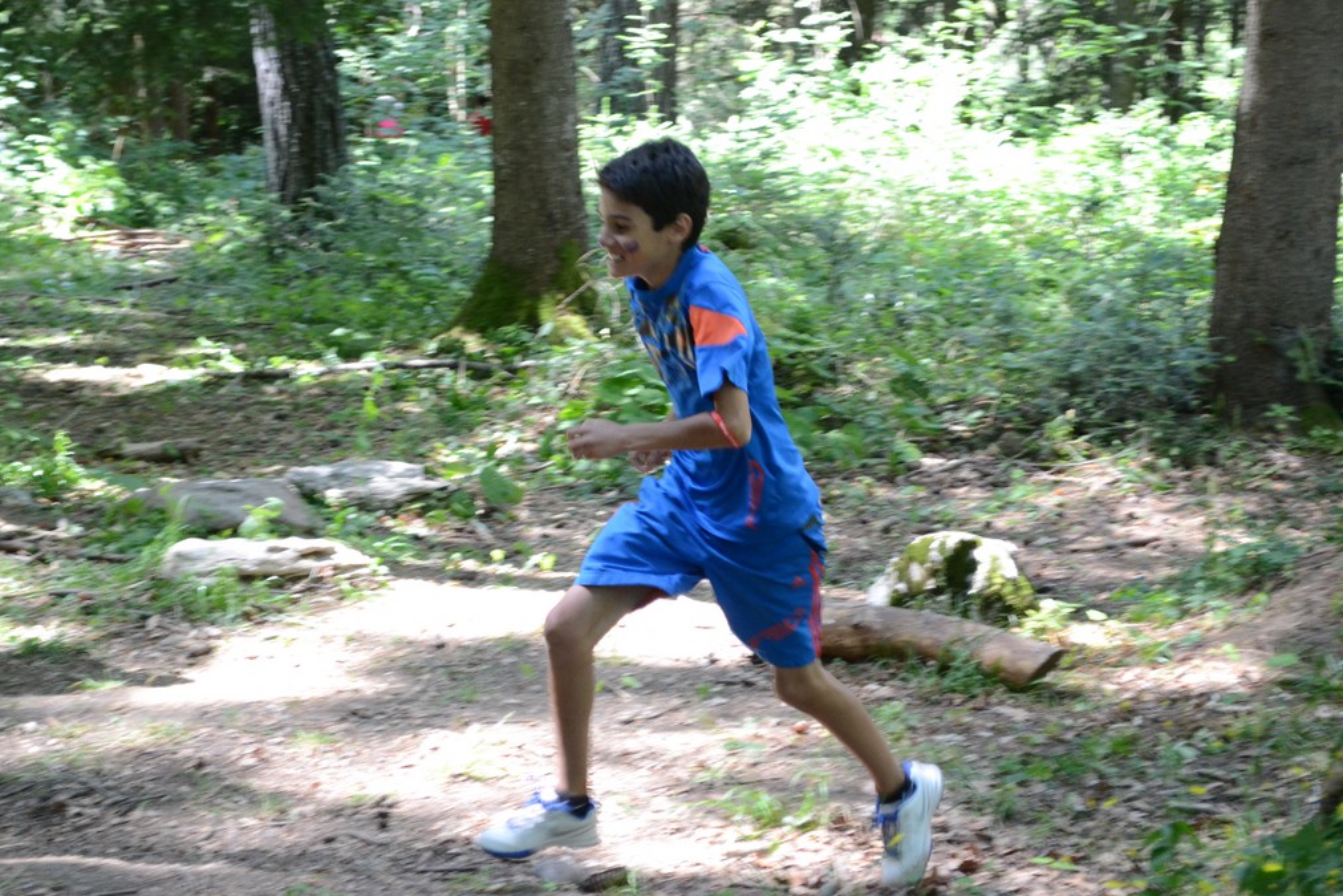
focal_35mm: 84
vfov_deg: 16.4
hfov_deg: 24.3
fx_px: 3115
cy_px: 449
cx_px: 669
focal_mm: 55
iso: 1600
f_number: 5.6
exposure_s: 1/125
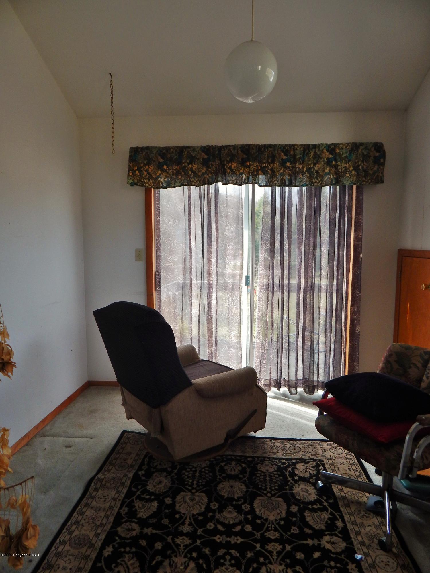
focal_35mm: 22
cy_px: 286
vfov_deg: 76.4
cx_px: 215
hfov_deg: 61.1
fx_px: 364
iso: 125
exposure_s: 1/200
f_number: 3
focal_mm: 4
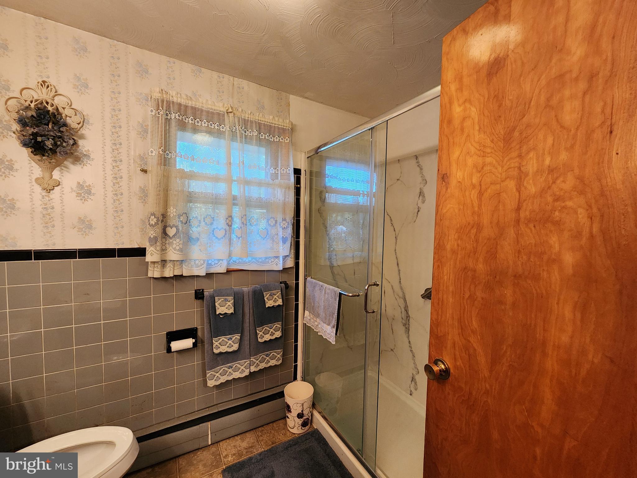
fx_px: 239
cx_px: 318
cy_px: 239
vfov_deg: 89.9
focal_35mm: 13
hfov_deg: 106.2
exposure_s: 1/60
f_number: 2.2
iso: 400
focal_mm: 2.2
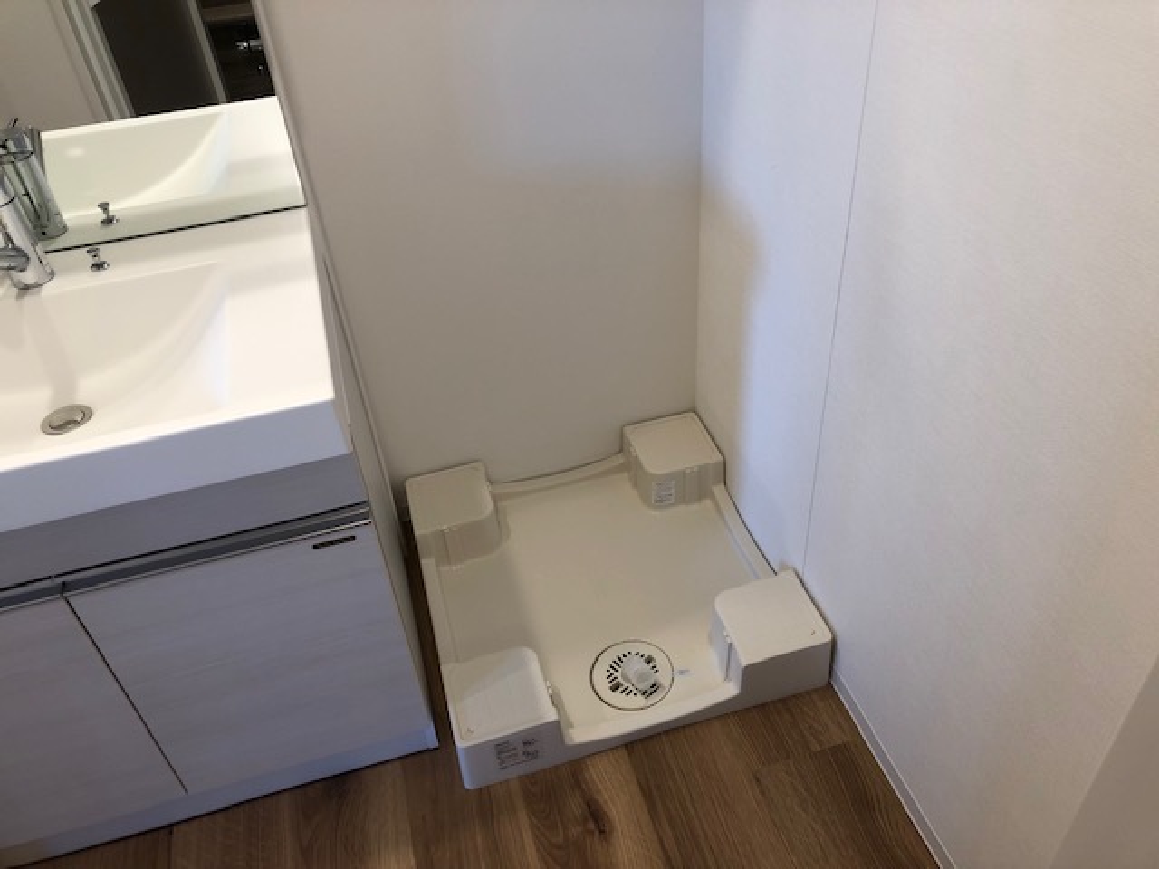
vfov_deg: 49.7
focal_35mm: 28
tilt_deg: -39.0
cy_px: 434
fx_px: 937
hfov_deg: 63.4
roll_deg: +6.4
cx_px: 580
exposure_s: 1/33
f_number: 1.8
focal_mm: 3.99
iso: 32
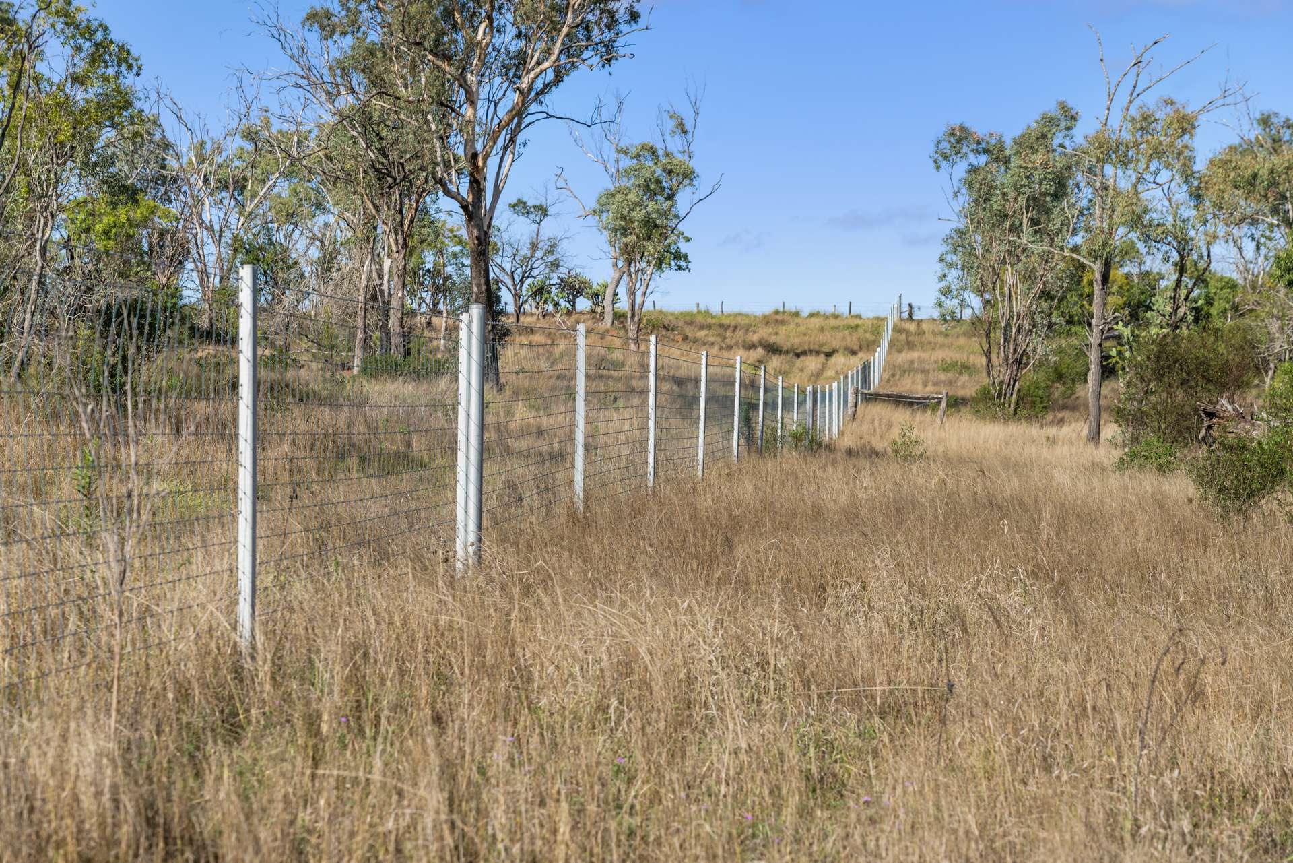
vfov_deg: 14.0
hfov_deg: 20.8
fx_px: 3520
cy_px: 432
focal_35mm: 98
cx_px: 646
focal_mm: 98
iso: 100
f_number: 8
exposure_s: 1/320
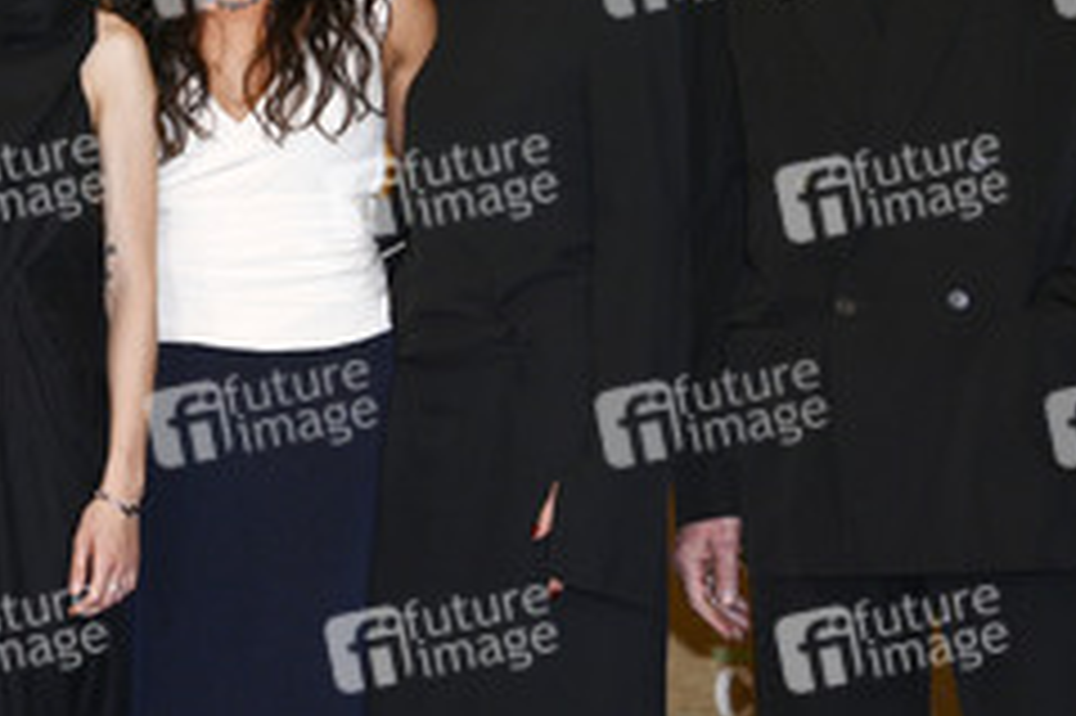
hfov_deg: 15.5
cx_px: 322
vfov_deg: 10.3
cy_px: 77
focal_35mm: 132
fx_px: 3942
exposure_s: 1/320
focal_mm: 70
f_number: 5.6
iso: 1000
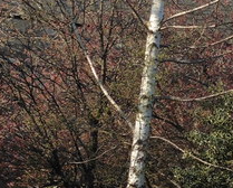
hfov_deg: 9.0
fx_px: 1451
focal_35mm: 210
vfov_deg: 7.3
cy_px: -87
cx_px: 313
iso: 100
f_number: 5
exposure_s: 1/320
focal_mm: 7.9
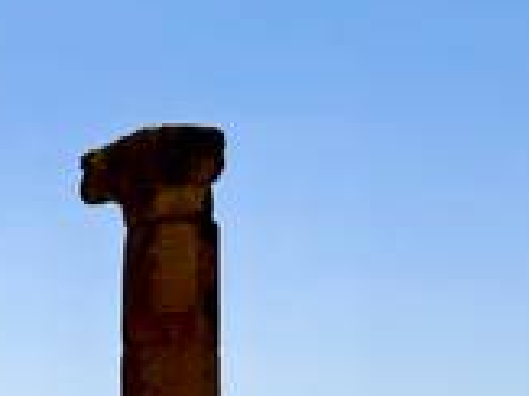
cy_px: 636
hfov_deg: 17.3
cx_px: -175
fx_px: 1619
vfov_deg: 13.0
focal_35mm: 106
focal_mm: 6.76
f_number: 1.78
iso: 80
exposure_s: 1/11905
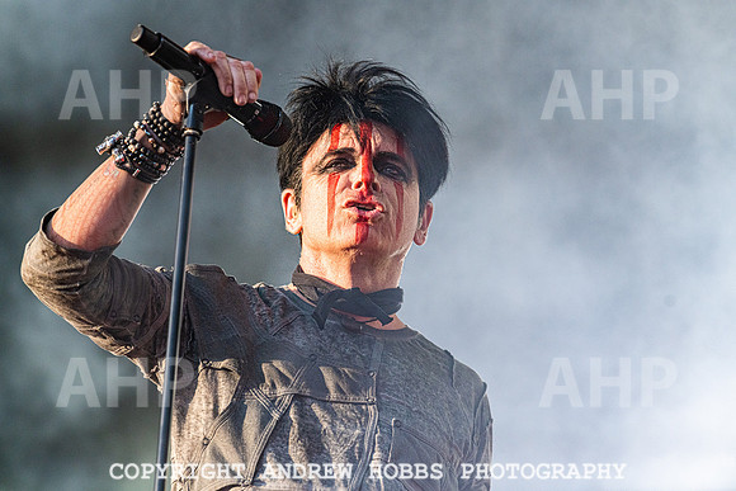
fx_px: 4090
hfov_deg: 10.3
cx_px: 368
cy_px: 246
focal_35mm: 200
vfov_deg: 6.9
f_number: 4.5
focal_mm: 200
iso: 800
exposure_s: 1/6400
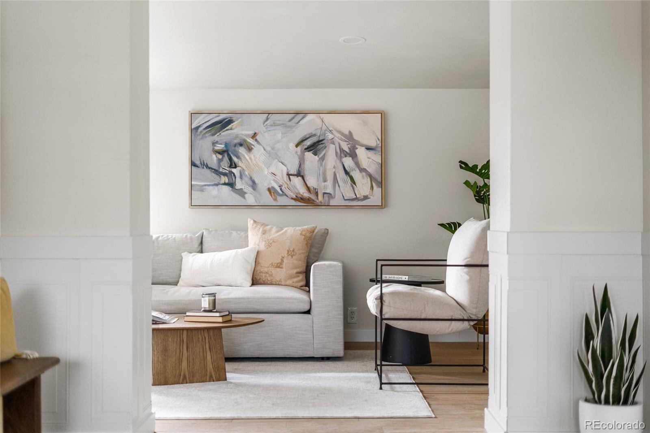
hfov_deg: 39.6
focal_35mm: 50
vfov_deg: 27.0
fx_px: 903
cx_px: 325
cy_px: 216
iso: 160
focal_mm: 50
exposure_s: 1/25
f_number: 1.8
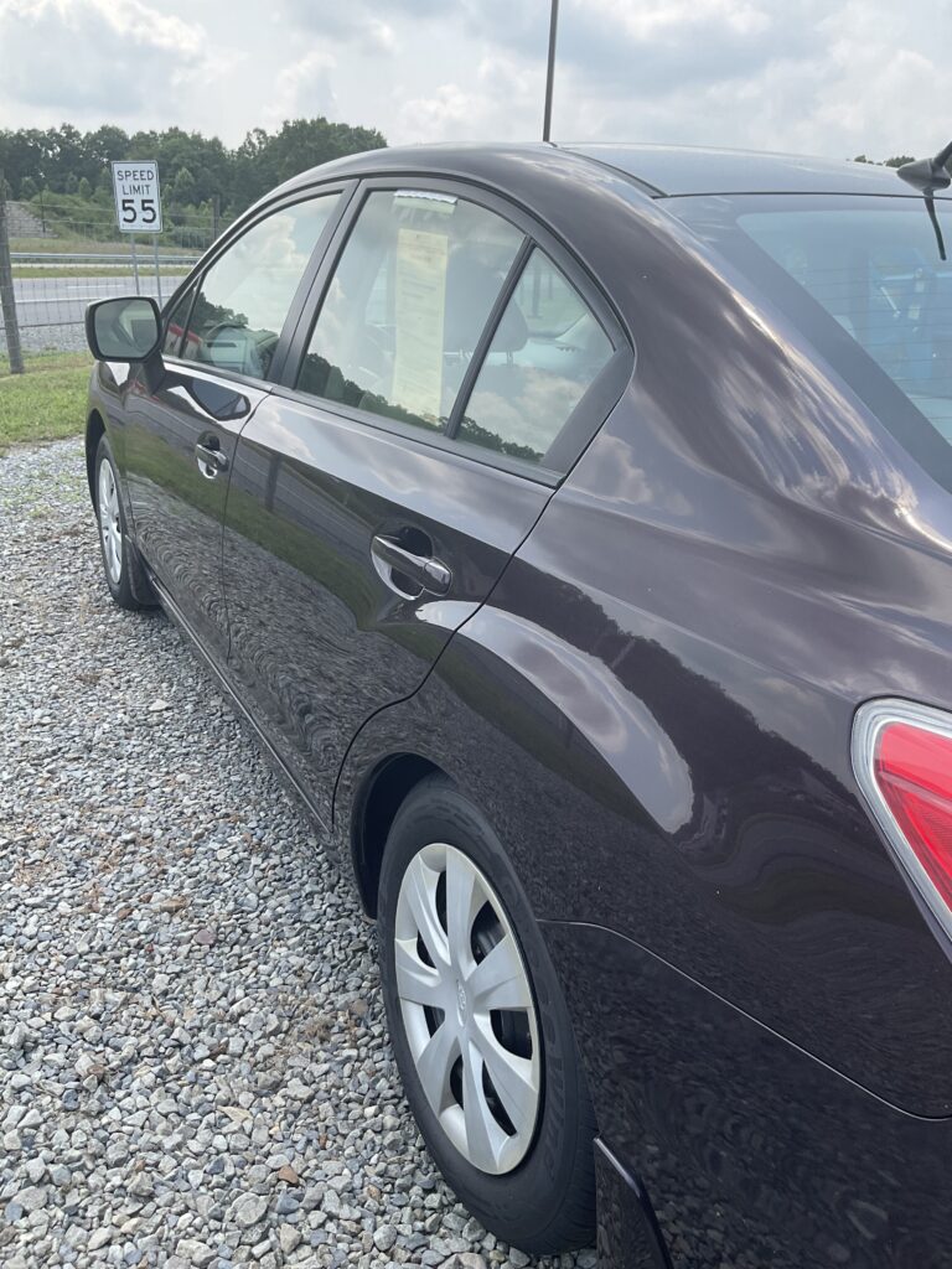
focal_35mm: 29
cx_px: 476
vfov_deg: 61.7
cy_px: 634
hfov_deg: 48.2
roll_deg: -2.5
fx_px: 1063
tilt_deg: -20.5
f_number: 1.8
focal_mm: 3
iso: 16
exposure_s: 1/709
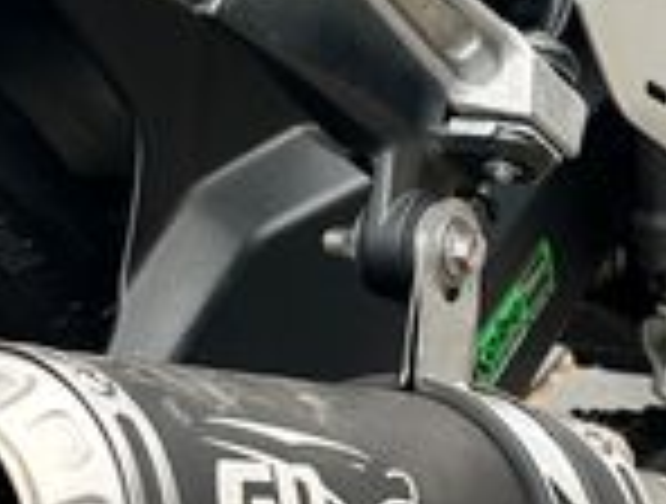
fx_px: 1467
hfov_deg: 25.2
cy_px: -22
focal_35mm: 76
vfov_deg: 18.9
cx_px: 513
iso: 80
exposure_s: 1/608
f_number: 1.78
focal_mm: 6.86
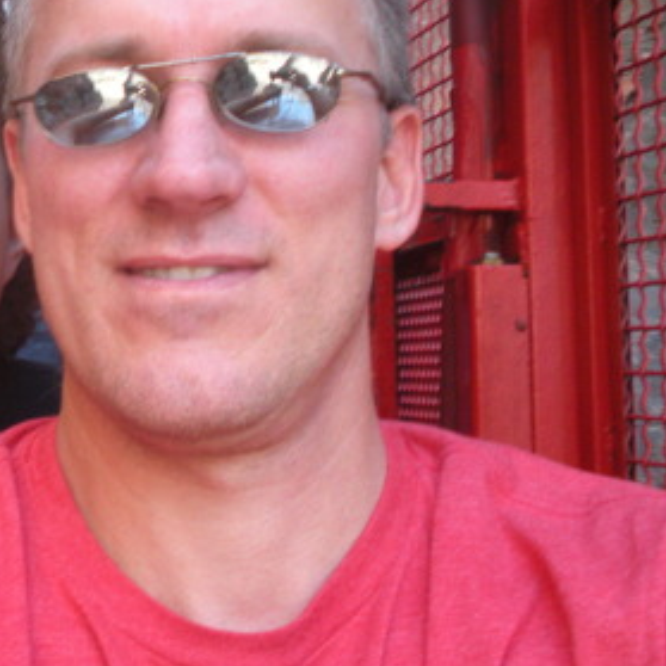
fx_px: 1589
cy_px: 234
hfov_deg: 22.9
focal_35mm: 73
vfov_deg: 23.6
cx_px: 36
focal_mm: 6.3
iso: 180
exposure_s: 1/60
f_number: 3.5
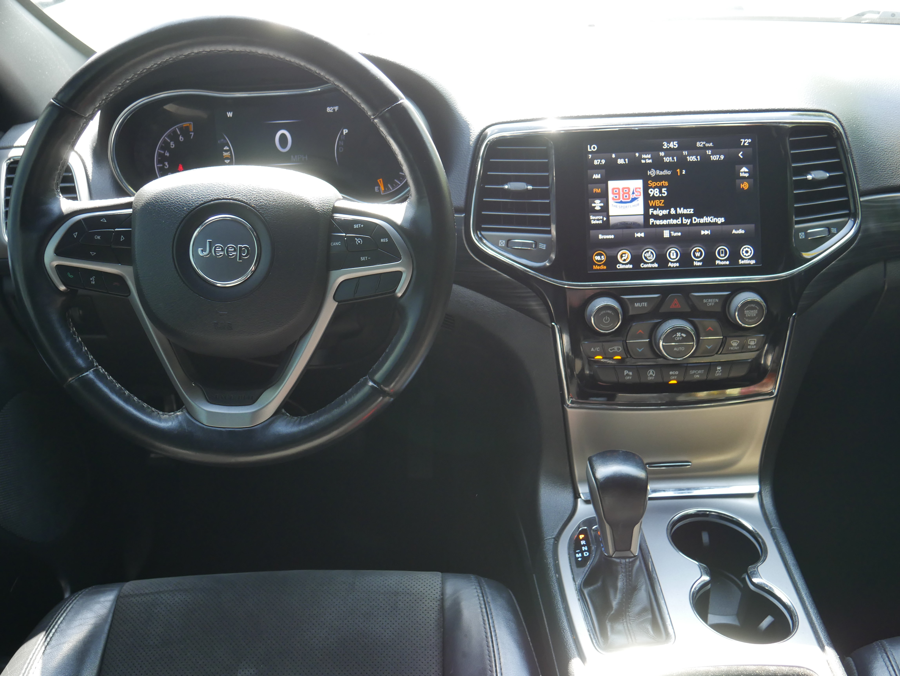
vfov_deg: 41.8
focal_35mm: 34
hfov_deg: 53.9
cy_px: 338
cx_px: 450
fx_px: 884
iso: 320
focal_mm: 17
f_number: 4
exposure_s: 1/60
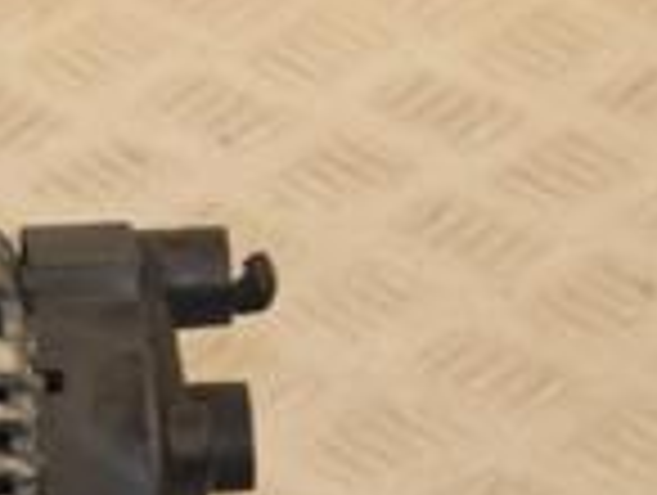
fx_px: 4277
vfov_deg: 6.6
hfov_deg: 8.7
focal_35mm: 225
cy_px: 374
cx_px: -135
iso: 800
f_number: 6.3
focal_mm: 38
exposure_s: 1/200
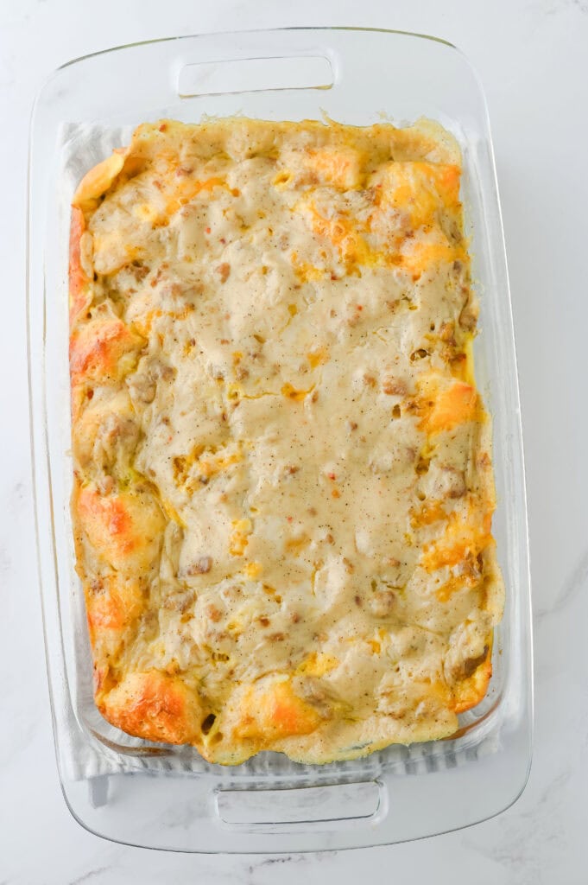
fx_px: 1227
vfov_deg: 39.6
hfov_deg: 26.9
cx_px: 294
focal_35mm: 50
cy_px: 442
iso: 250
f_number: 5.6
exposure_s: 1/100
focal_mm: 50
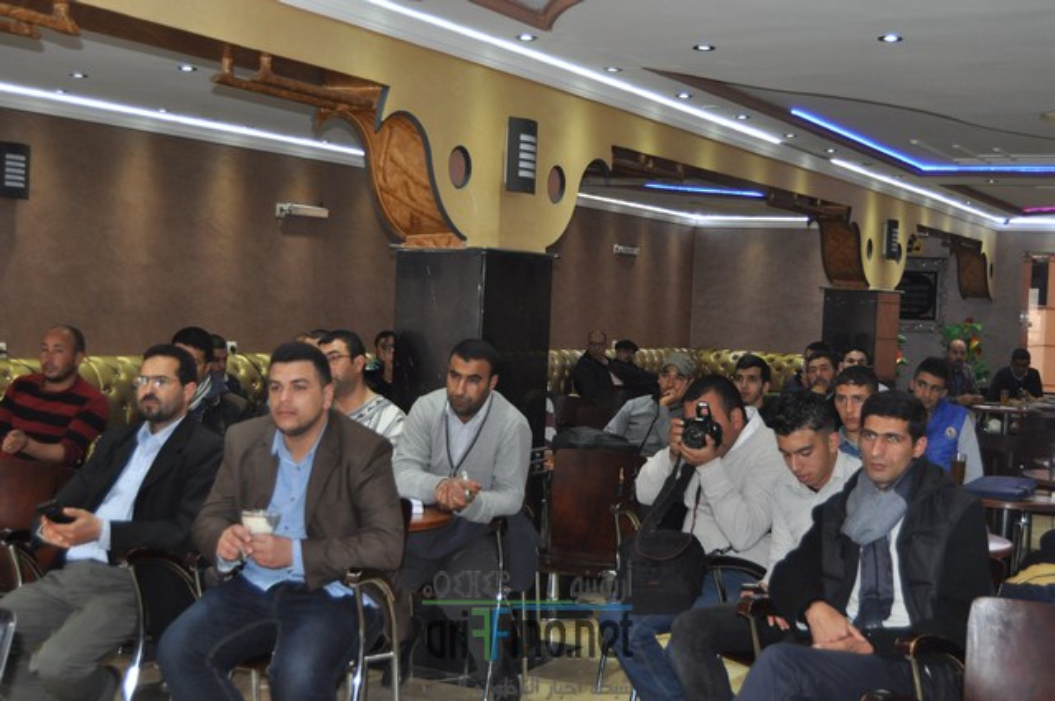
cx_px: 528
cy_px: 350
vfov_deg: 28.0
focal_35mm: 48
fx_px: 1405
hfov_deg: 41.2
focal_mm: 32
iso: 800
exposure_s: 1/60
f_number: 4.5
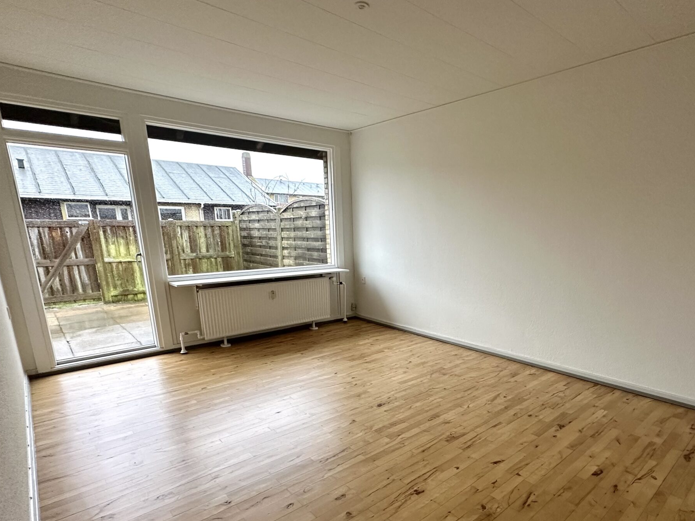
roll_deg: +0.0
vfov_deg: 65.0
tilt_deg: -14.0
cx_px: 405
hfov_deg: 81.1
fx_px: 402
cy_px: 324
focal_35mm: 20
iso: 250
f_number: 2.2
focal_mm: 2.22
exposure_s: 1/100
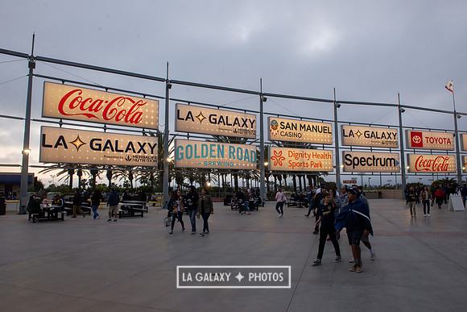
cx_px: 234
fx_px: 311
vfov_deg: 53.2
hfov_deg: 73.7
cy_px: 156
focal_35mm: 24
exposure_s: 1/80
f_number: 10
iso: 400
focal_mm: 24
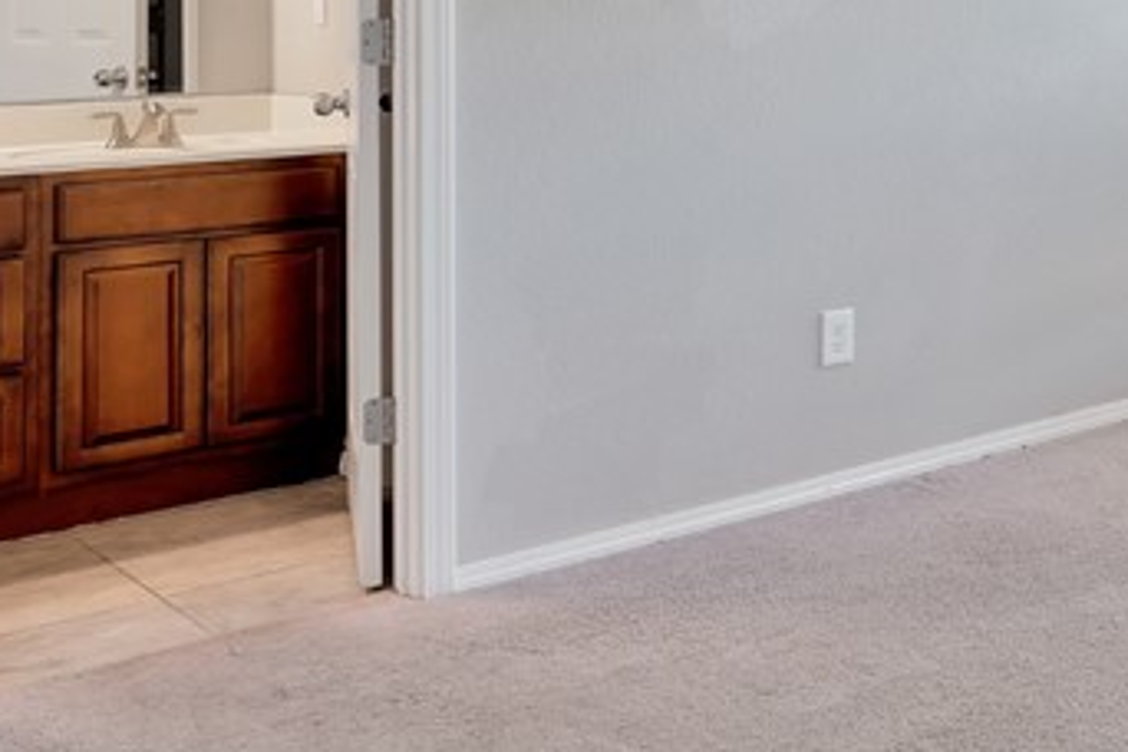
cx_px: 1461
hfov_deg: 29.7
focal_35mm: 54
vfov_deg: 24.1
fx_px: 1692
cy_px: 30
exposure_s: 1
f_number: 6.3
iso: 100
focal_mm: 17
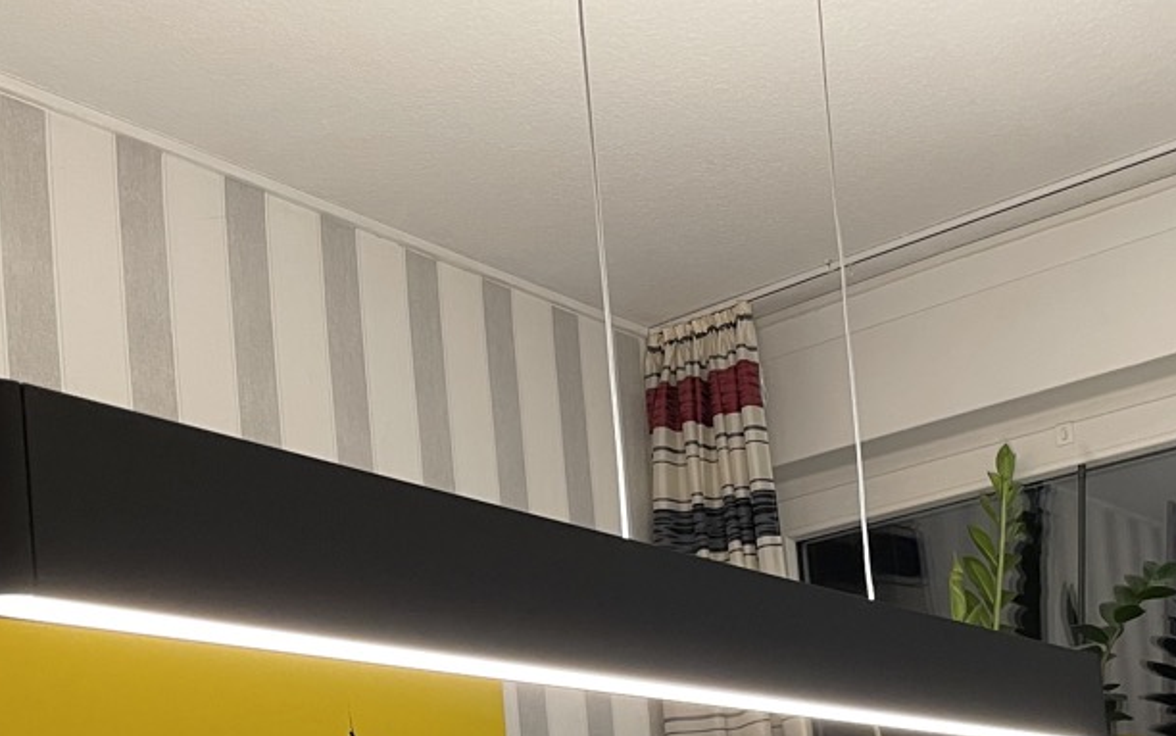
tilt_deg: +4.8
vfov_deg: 22.6
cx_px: 655
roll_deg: +5.3
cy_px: 819
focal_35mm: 54
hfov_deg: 37.5
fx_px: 1731
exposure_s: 1/59
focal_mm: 4.2
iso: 250
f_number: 1.6
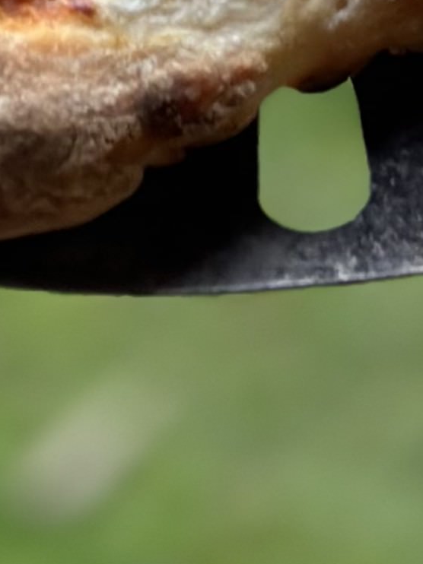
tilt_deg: -14.6
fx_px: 4255
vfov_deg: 7.0
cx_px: 163
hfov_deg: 5.7
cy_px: -920
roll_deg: -0.2
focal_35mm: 261
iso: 200
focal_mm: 6.86
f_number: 1.78
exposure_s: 1/60
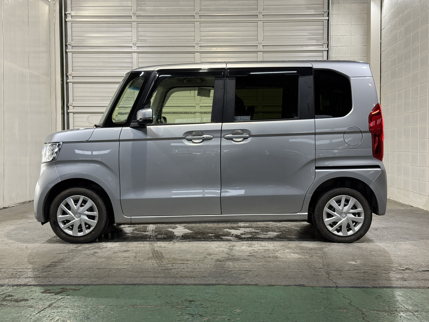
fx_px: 595
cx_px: 214
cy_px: 161
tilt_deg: -1.2
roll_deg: +0.0
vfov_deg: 30.3
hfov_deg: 39.7
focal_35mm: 48
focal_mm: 6.76
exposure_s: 1/60
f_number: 1.78
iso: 125
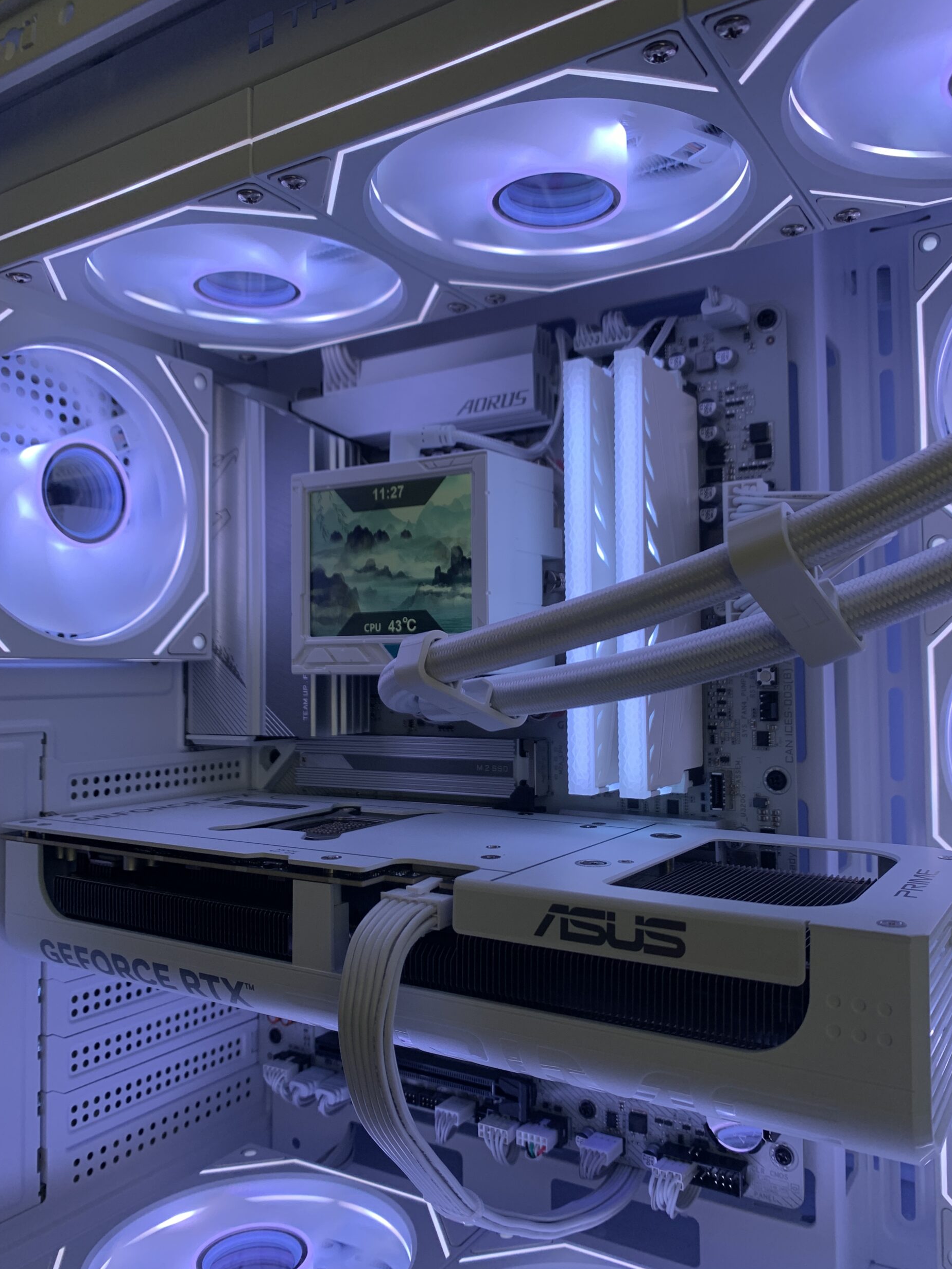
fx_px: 990
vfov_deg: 65.3
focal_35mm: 27
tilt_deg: +1.5
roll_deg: +0.5
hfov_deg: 51.4
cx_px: 481
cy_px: 645
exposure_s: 1/120
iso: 50
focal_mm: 4.25
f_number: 1.8
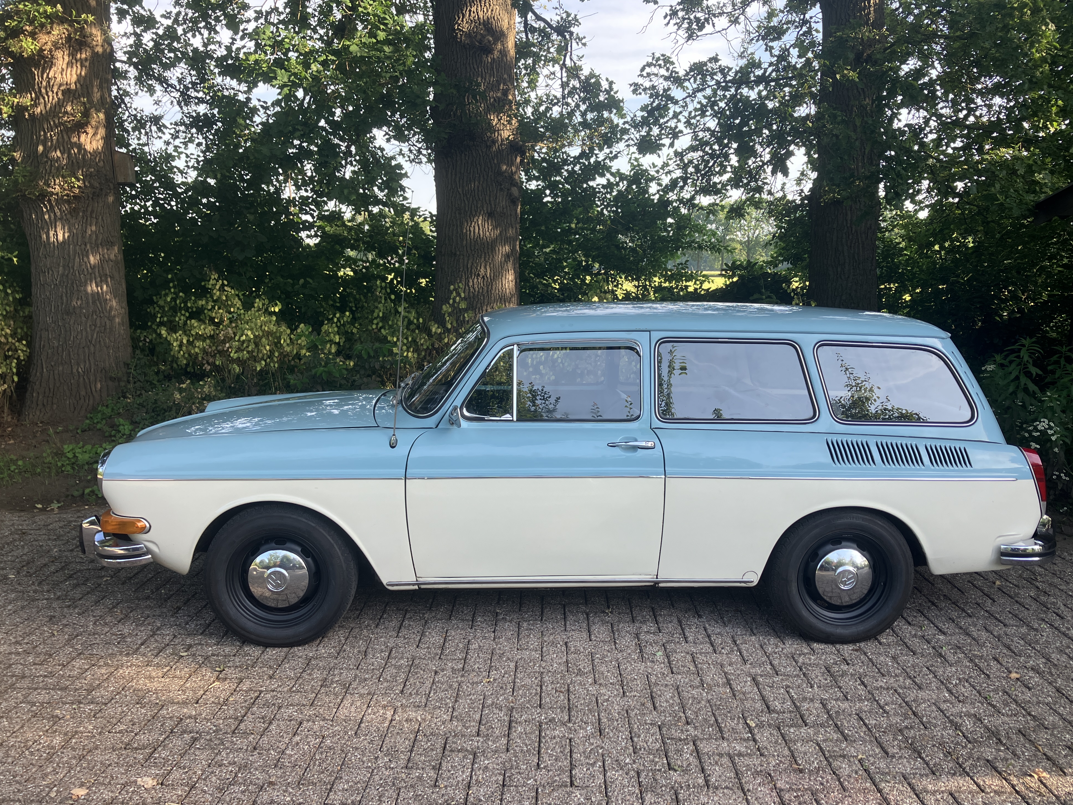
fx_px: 899
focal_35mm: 29
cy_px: 398
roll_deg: -2.0
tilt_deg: -8.1
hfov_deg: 61.6
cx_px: 553
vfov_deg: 48.2
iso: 25
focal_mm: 3.99
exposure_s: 1/239
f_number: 1.8
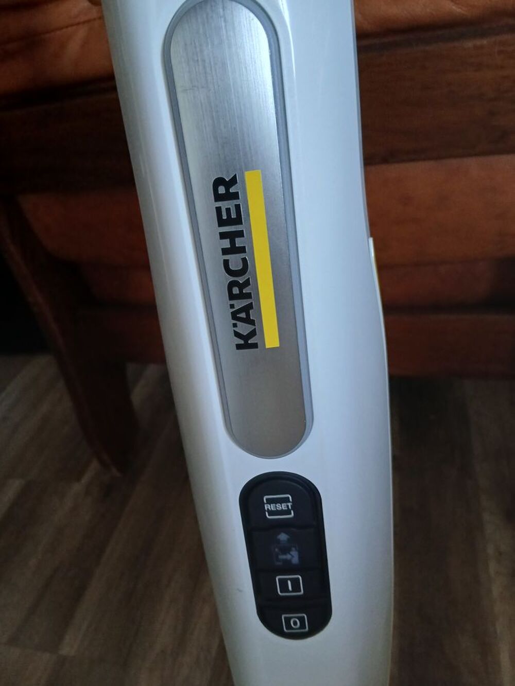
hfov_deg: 53.1
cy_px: 343
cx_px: 258
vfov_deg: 67.3
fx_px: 516
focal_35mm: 26
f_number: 1.8
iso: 500
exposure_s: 1/25
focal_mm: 3.98
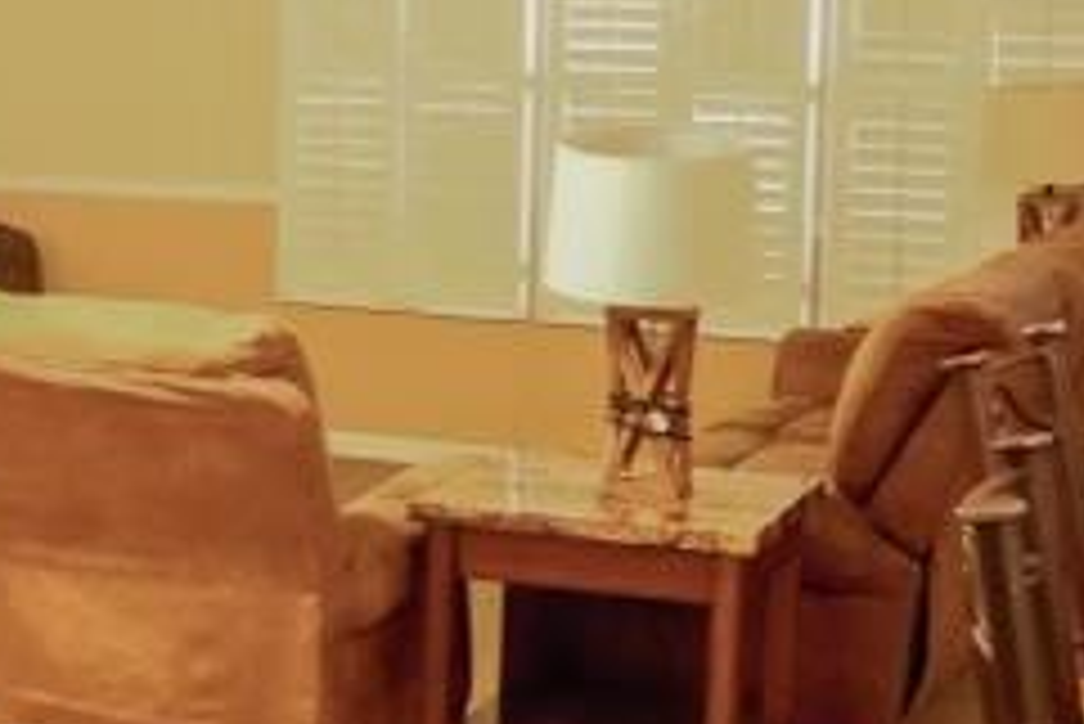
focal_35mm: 94
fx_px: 2832
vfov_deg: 14.6
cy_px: 310
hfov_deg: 20.8
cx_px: -45
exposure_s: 1/10
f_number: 9
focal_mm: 28
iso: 12800
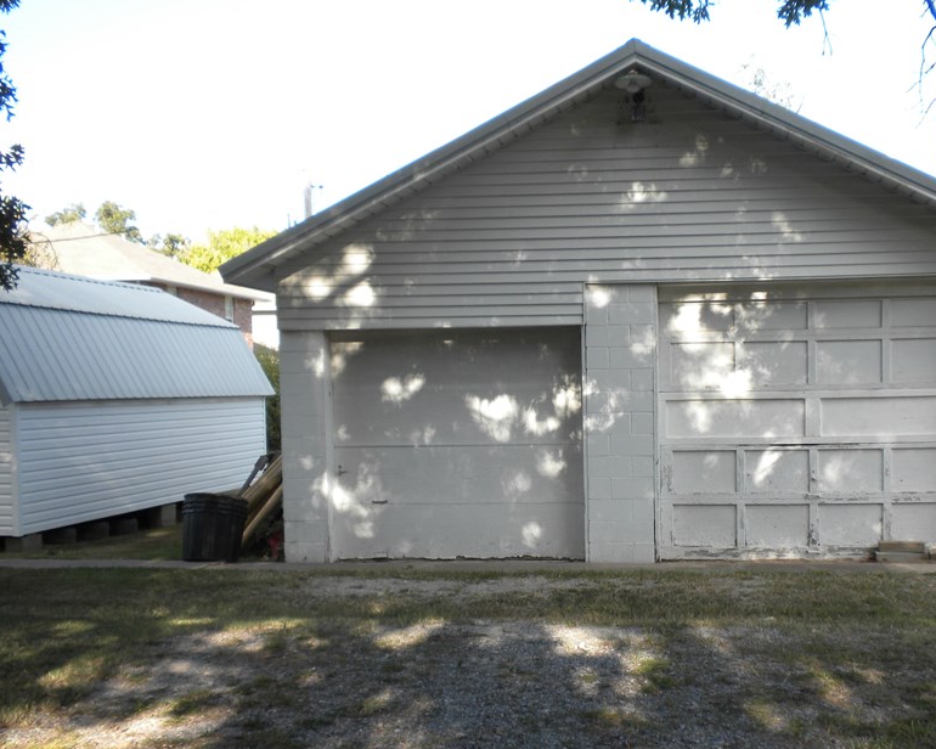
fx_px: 1330
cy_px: 441
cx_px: 579
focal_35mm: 48
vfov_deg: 31.4
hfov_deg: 38.6
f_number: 3.5
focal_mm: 6.6
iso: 64
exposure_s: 1/170
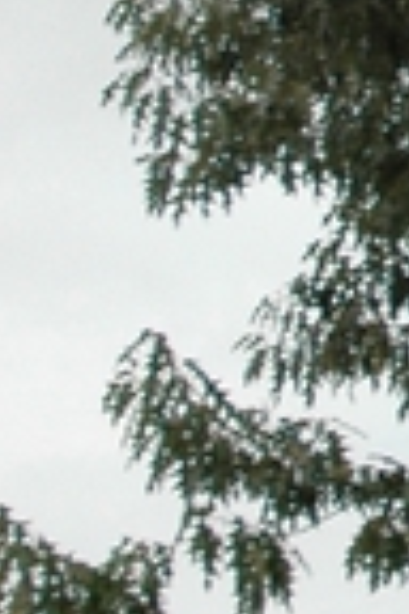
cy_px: -55
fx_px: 4362
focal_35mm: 256
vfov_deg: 8.0
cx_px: 1436
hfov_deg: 5.0
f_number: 5
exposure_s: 1/800
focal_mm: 24
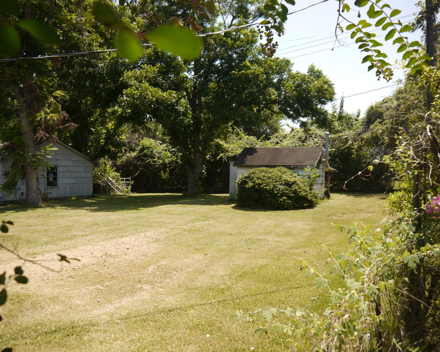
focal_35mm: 30
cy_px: 176
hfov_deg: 58.8
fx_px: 391
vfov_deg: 48.5
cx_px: 217
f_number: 3.5
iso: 100
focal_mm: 14
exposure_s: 1/640
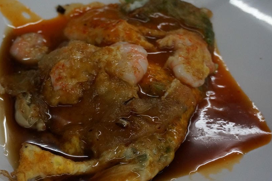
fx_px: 566
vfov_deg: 18.2
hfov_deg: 26.9
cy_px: 87
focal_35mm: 75
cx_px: 102
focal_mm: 34
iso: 1600
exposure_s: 1/160
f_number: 5
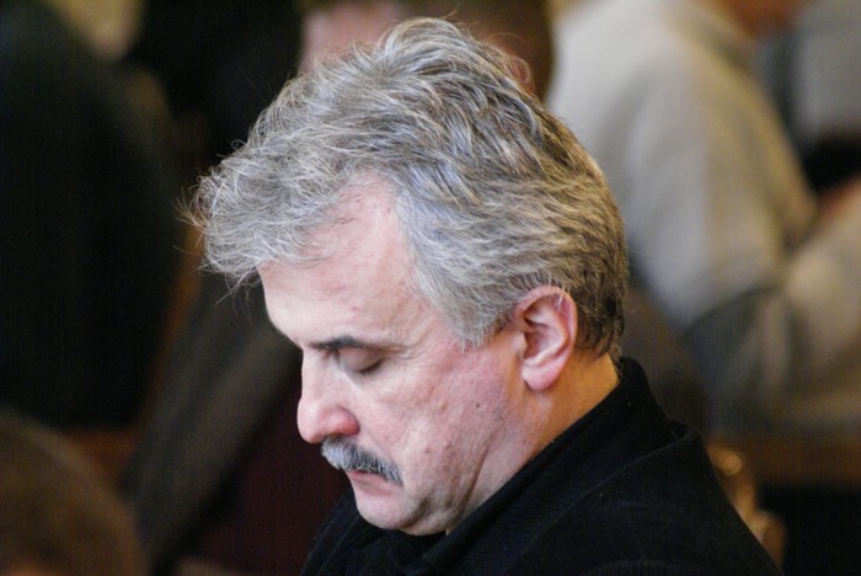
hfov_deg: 4.6
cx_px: 430
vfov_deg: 3.1
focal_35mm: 450
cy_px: 288
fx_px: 10771
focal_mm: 300
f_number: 5.6
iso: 1600
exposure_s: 1/8
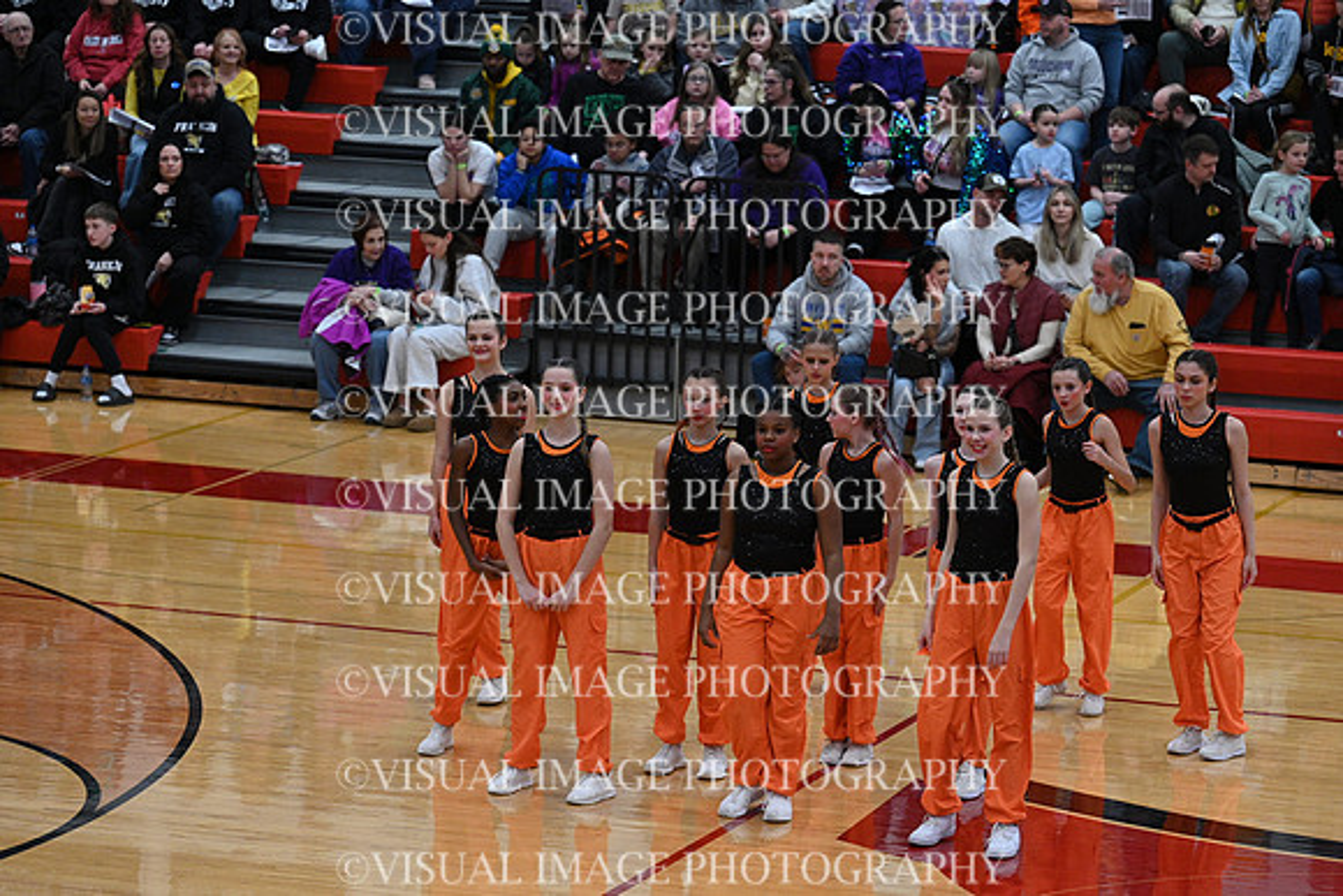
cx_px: 672
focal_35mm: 140
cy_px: 448
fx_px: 5224
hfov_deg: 14.7
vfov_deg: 9.8
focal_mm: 140
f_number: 4
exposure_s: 1/400
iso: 4000
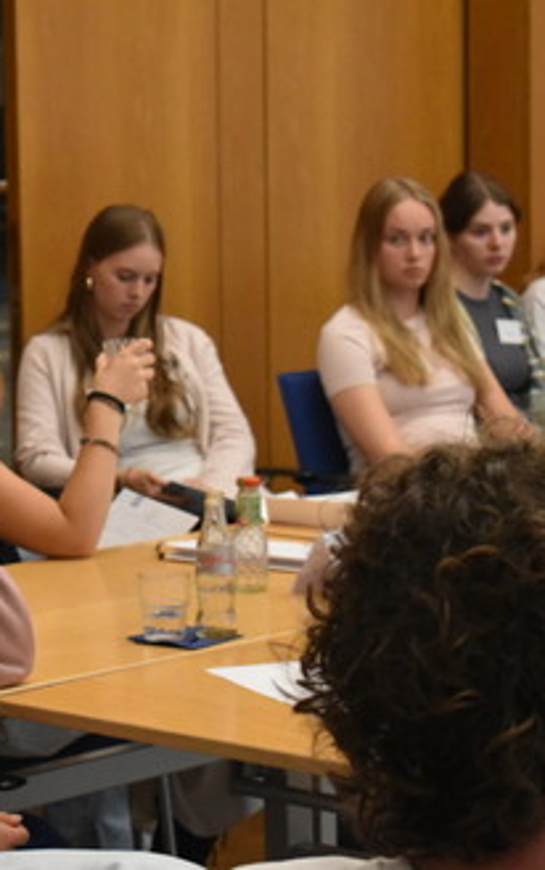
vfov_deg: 16.3
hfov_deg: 10.2
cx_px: 53
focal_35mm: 128
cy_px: 435
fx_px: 3033
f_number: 5.6
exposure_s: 1/60
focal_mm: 55
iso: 3600
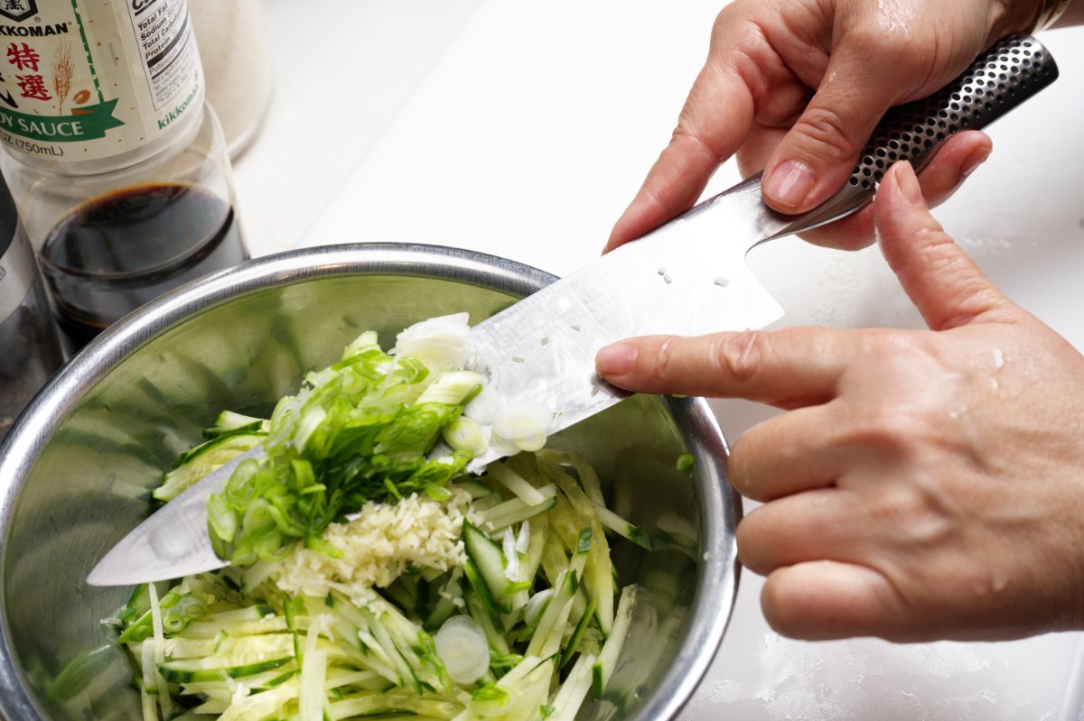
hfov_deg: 36.9
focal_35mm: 54
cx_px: 542
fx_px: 1625
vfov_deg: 25.0
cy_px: 360
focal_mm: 54
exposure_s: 1/200
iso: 200
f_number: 8
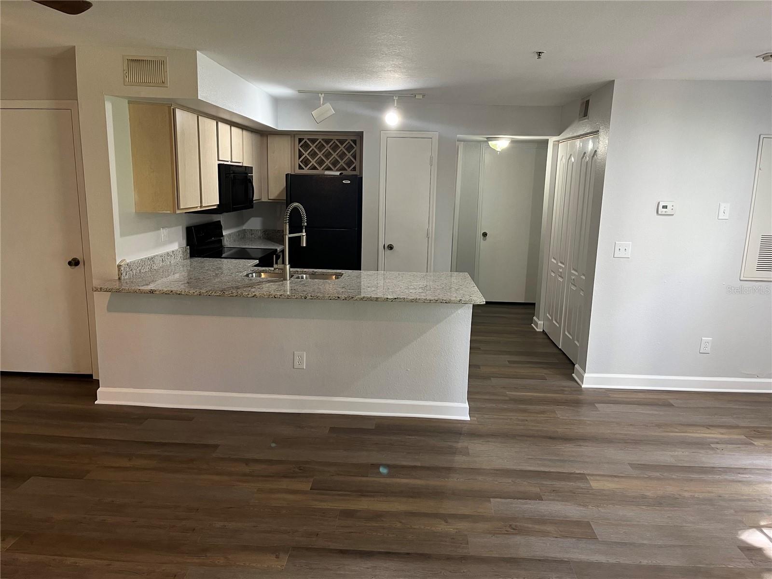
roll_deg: -1.4
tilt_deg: -11.4
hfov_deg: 67.3
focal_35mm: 26
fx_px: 580
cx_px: 386
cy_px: 290
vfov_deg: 53.1
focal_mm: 5.1
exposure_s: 1/60
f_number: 1.6
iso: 125
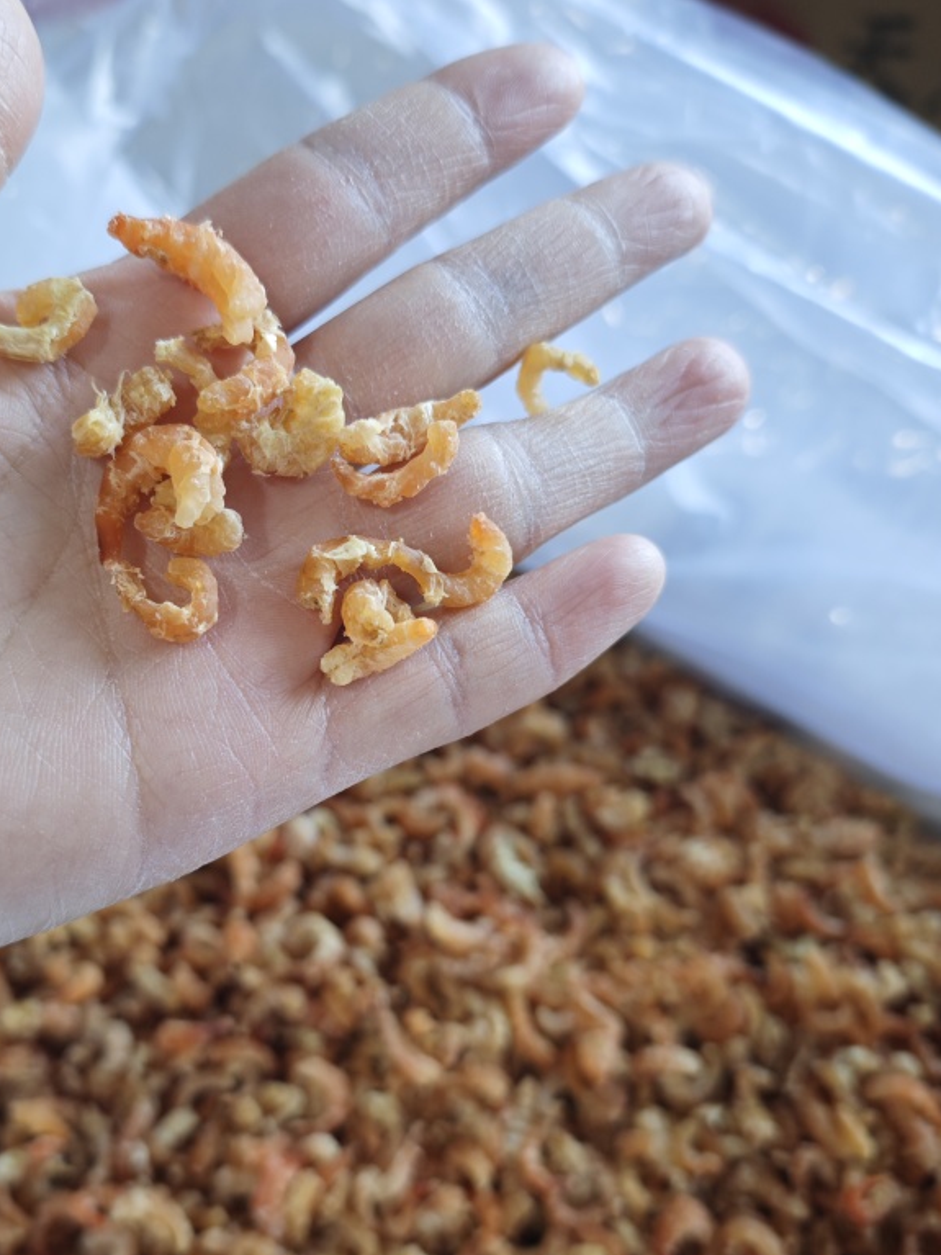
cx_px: 326
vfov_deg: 56.7
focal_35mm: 32
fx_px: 1160
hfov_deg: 43.6
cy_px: 686
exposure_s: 1/100
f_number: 1.6
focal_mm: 6.55
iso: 160
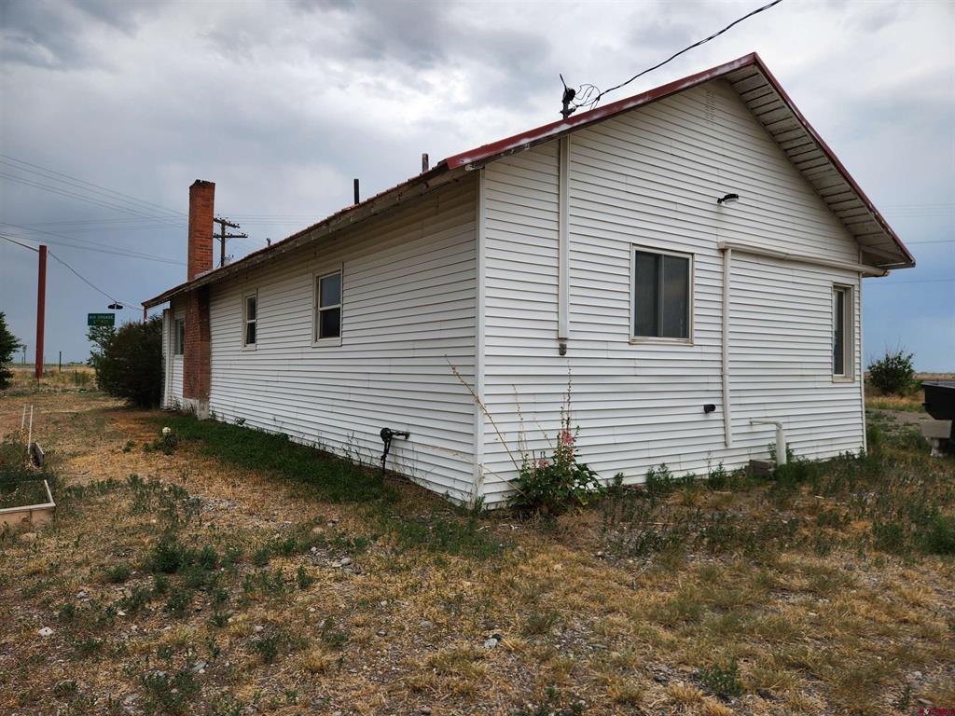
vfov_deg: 58.9
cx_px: 478
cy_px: 358
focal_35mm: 23
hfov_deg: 73.9
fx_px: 635
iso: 20
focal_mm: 5.4
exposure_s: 1/582
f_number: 1.8
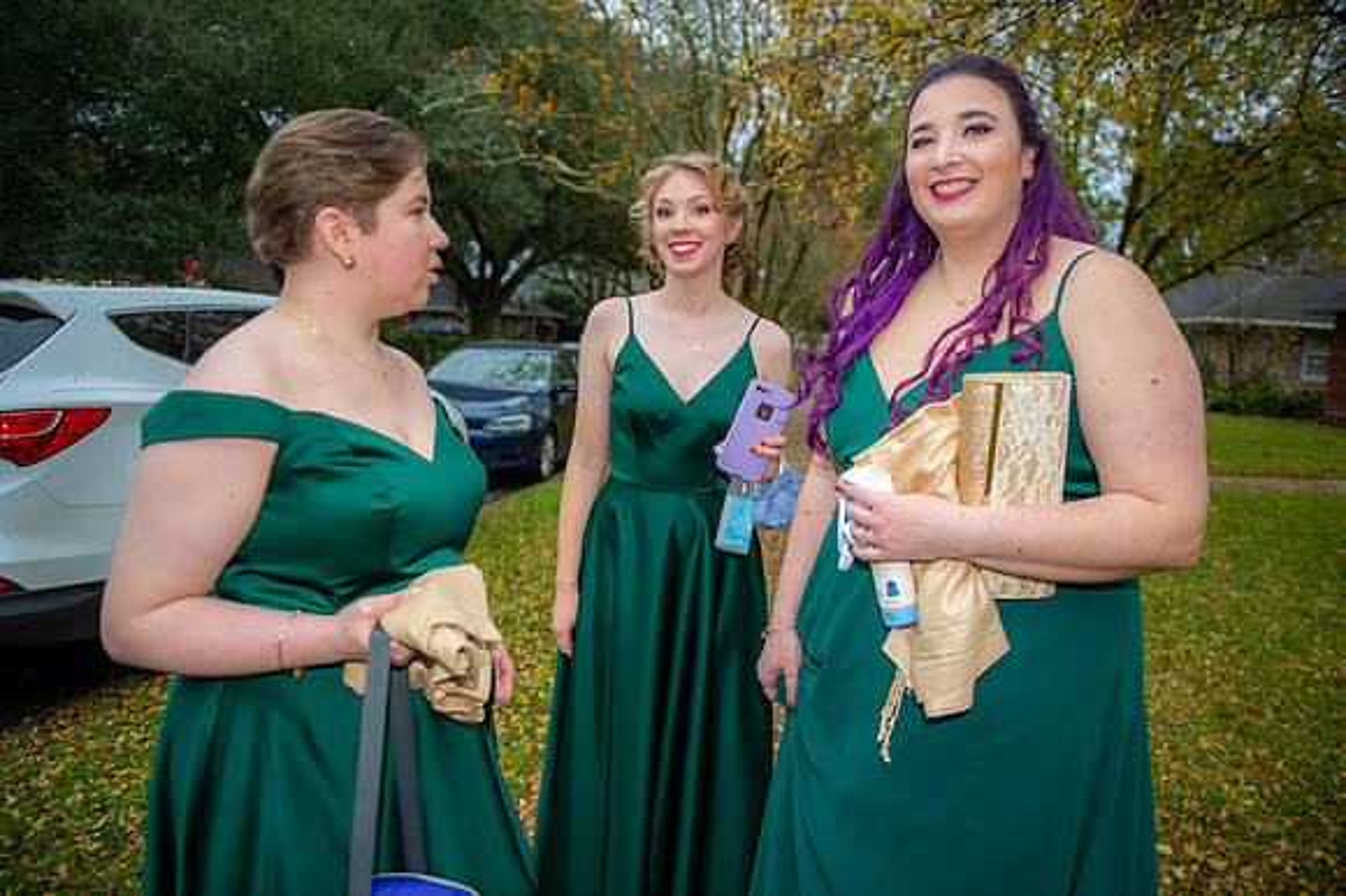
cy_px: 448
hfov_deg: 73.8
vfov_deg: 53.1
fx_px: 897
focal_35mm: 24
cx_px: 673
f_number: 2.8
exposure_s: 1/640
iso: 320
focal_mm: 24
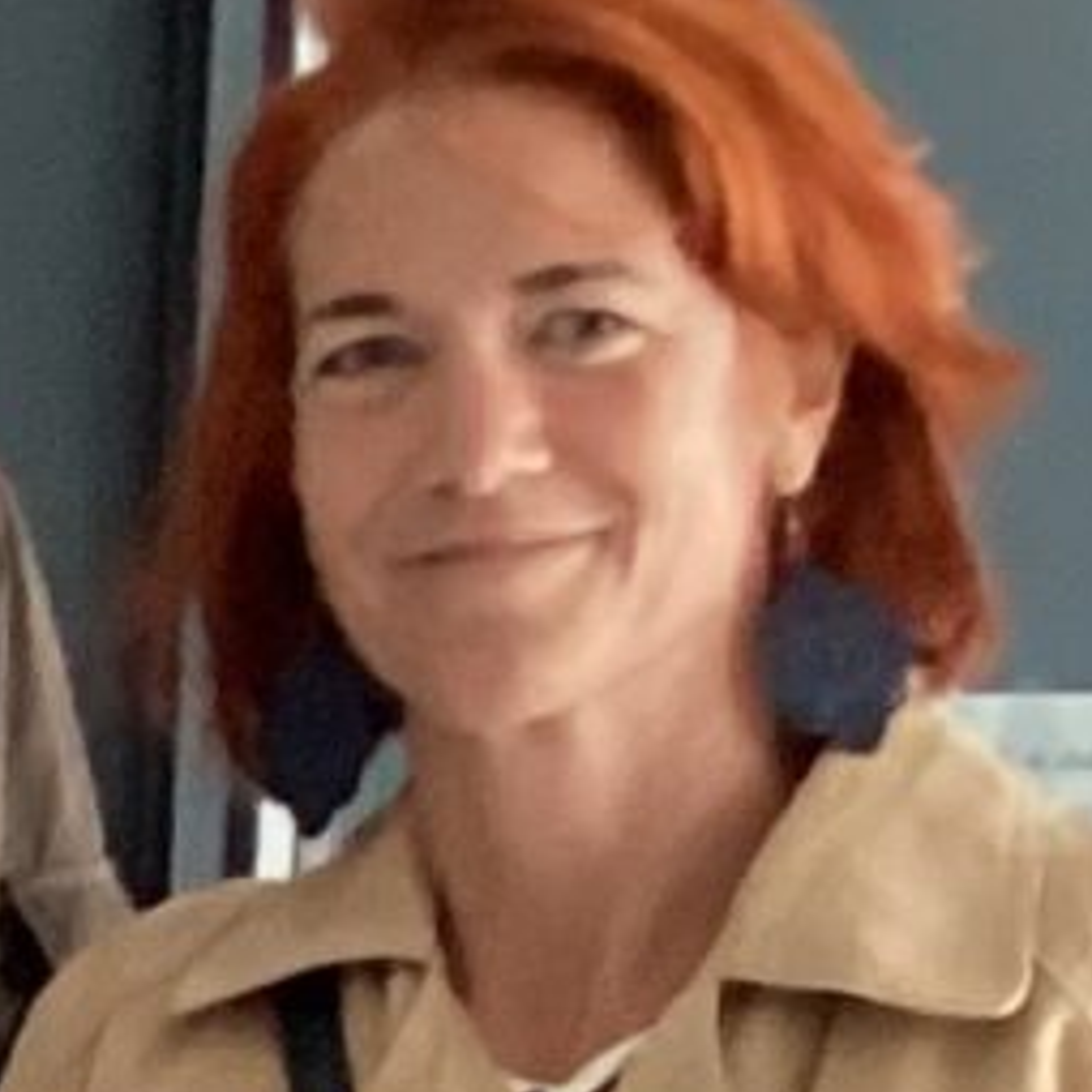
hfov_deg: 5.8
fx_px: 9815
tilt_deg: -9.1
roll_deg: +0.3
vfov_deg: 6.2
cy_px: 2180
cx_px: -2445
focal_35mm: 275
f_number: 2.4
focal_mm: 3.3
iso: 320
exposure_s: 1/50
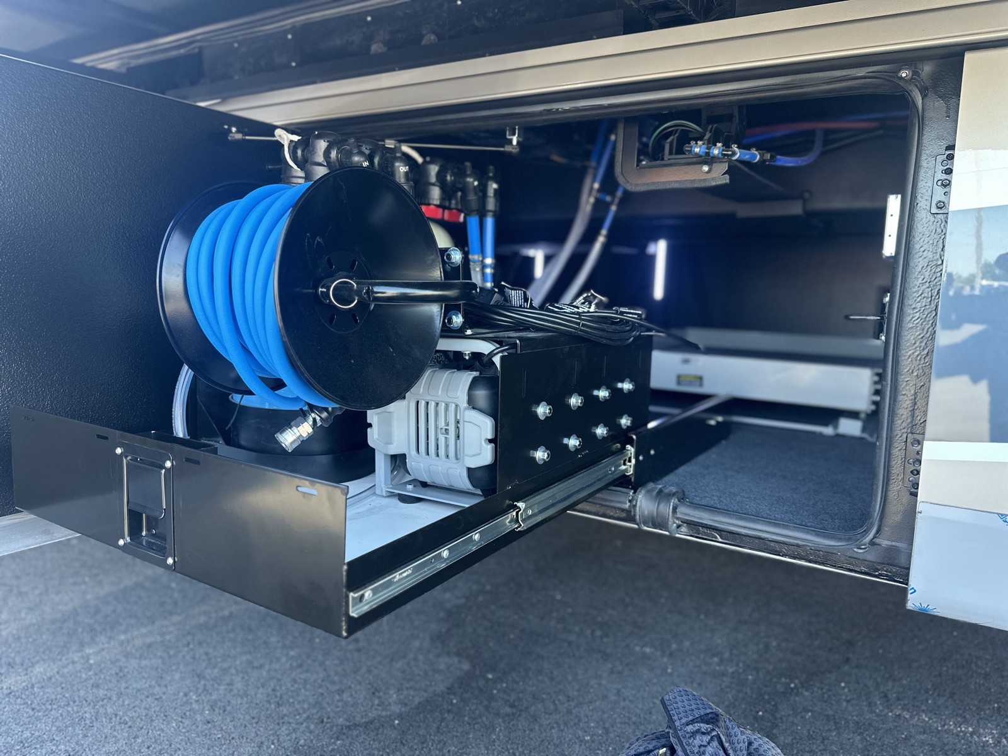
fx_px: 699
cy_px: 378
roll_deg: -2.3
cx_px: 504
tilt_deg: -6.5
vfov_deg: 56.8
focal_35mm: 24
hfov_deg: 71.6
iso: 160
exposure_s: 1/121
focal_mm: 6.86
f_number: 1.78
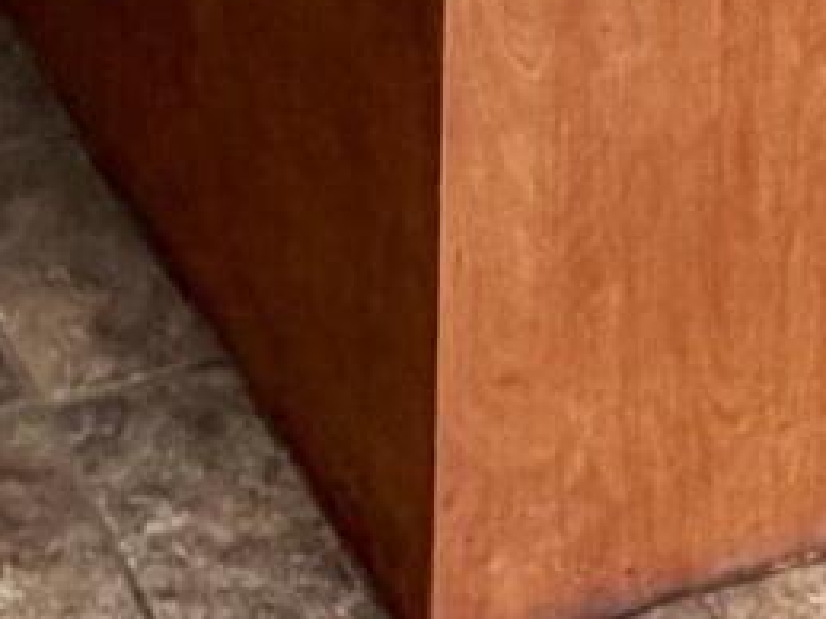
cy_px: -1091
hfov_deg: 18.2
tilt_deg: -3.4
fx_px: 2576
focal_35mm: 108
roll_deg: -1.1
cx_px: 268
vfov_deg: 10.6
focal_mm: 2.22
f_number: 2.2
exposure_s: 1/60
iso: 160
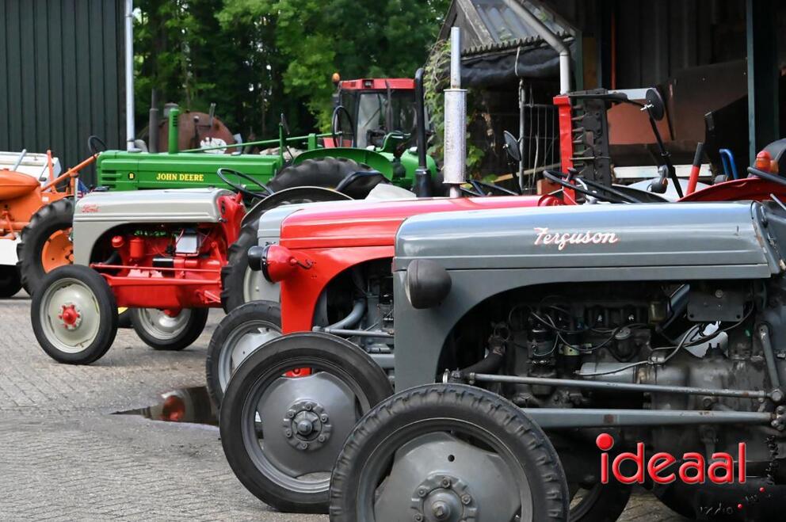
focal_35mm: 100
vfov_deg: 13.7
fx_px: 2181
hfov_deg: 20.4
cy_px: 261
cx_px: 393
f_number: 16
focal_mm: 100
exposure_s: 1/4000
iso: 32000
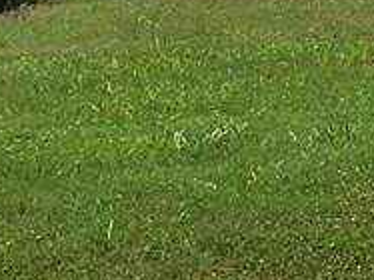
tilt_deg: +0.0
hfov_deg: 11.2
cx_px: 770
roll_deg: +1.7
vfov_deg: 9.0
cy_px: -190
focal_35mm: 159
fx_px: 1717
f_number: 2.2
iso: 25
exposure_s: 1/2747
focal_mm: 4.15
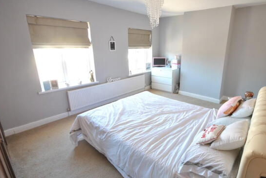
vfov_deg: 67.5
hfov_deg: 89.6
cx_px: 147
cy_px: 86
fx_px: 133
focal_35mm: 18
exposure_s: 1/20
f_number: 4
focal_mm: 10
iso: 400
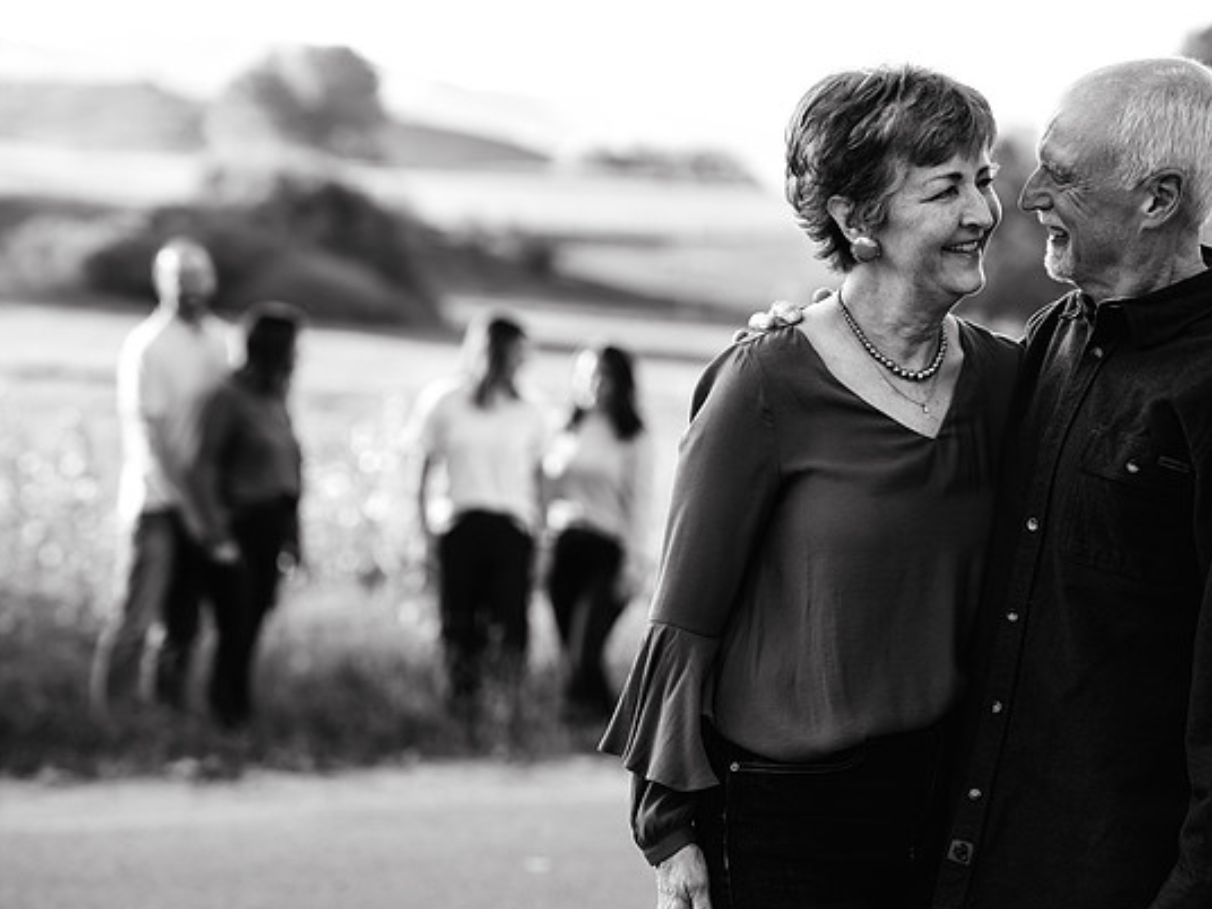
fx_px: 5007
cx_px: 622
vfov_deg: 10.4
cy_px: 449
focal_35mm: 143
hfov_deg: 13.8
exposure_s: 1/160
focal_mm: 122
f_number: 4
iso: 125
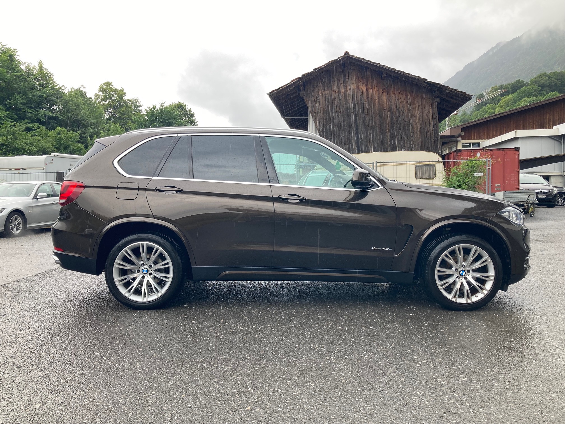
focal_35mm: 28
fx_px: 457
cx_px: 282
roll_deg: +0.6
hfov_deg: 63.4
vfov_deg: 49.7
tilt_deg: -0.8
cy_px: 212
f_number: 1.8
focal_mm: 3.99
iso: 40
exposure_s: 1/121
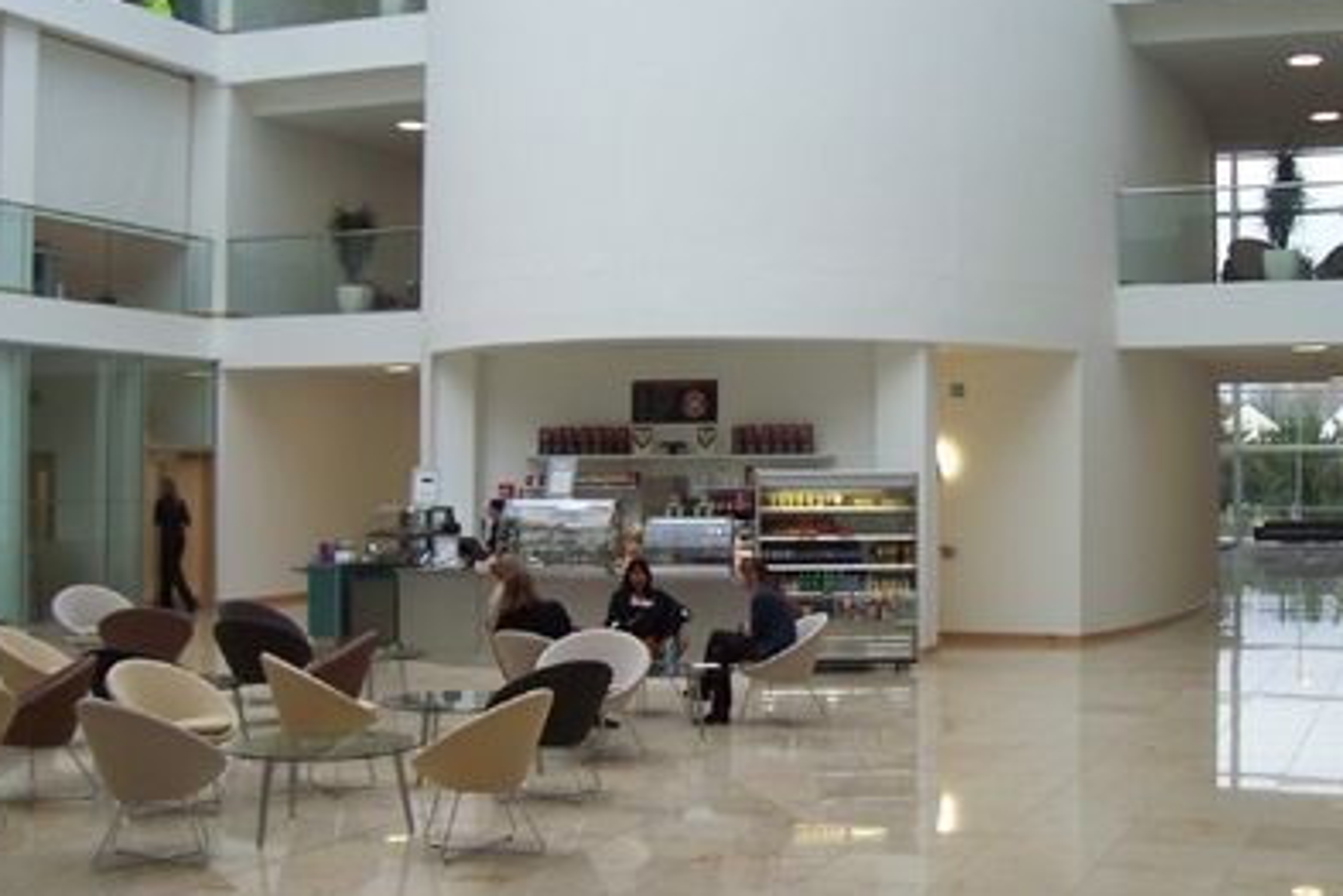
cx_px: 663
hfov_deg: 53.1
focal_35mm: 36
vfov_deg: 36.8
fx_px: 1343
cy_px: 492
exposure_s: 1/90
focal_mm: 5.6
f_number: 2.7
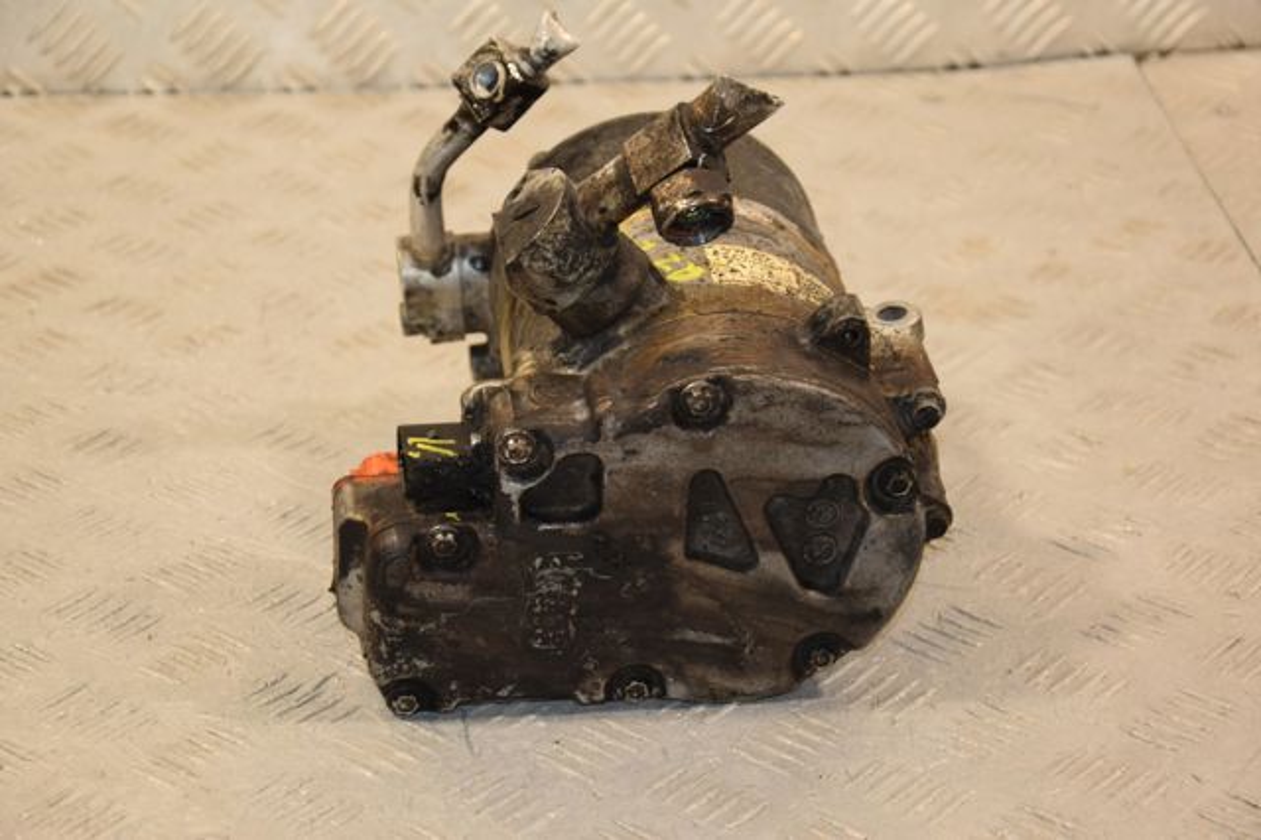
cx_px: 630
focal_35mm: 105
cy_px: 420
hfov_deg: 19.5
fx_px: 3676
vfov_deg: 13.0
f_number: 5.3
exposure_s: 1/160
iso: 800
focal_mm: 70
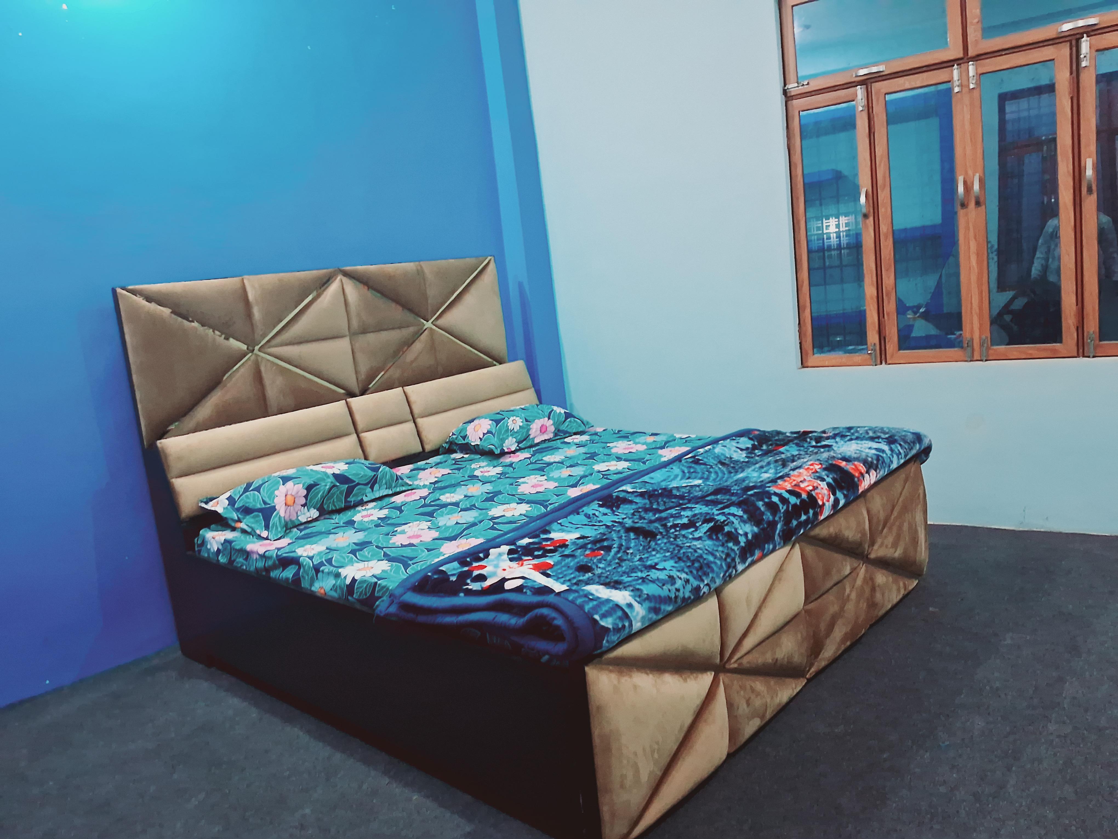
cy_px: 420
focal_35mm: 26
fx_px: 840
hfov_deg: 67.3
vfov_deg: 53.1
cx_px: 559
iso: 800
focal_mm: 3.98
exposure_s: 1/25
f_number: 1.8
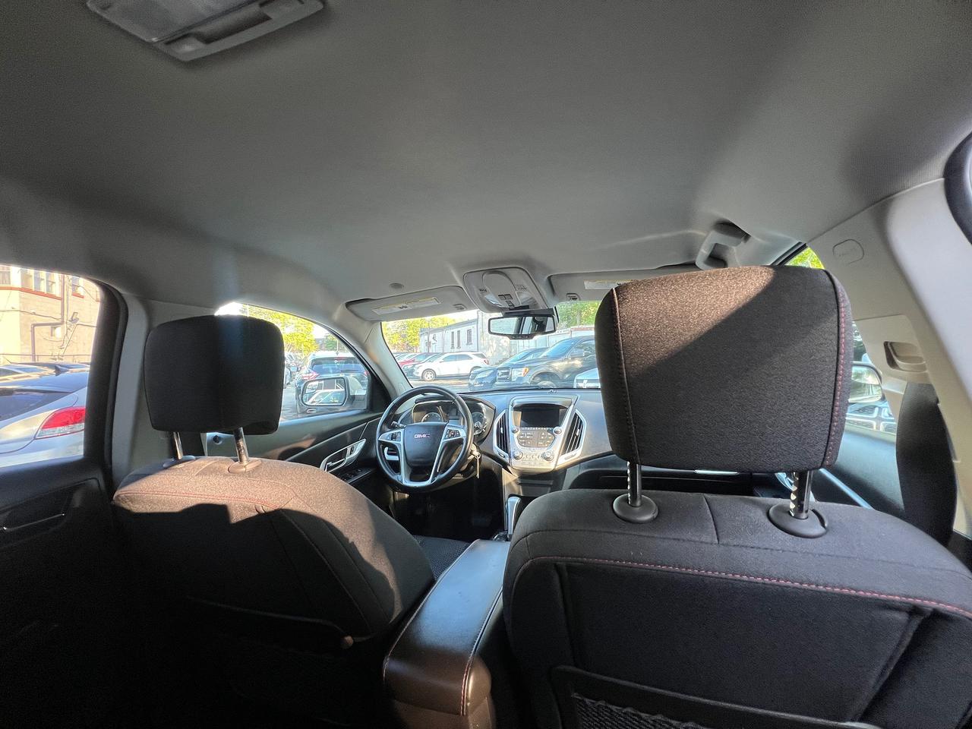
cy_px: 364
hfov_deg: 106.2
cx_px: 486
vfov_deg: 89.9
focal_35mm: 13
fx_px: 365
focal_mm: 1.57
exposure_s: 1/99
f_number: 1.8
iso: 100
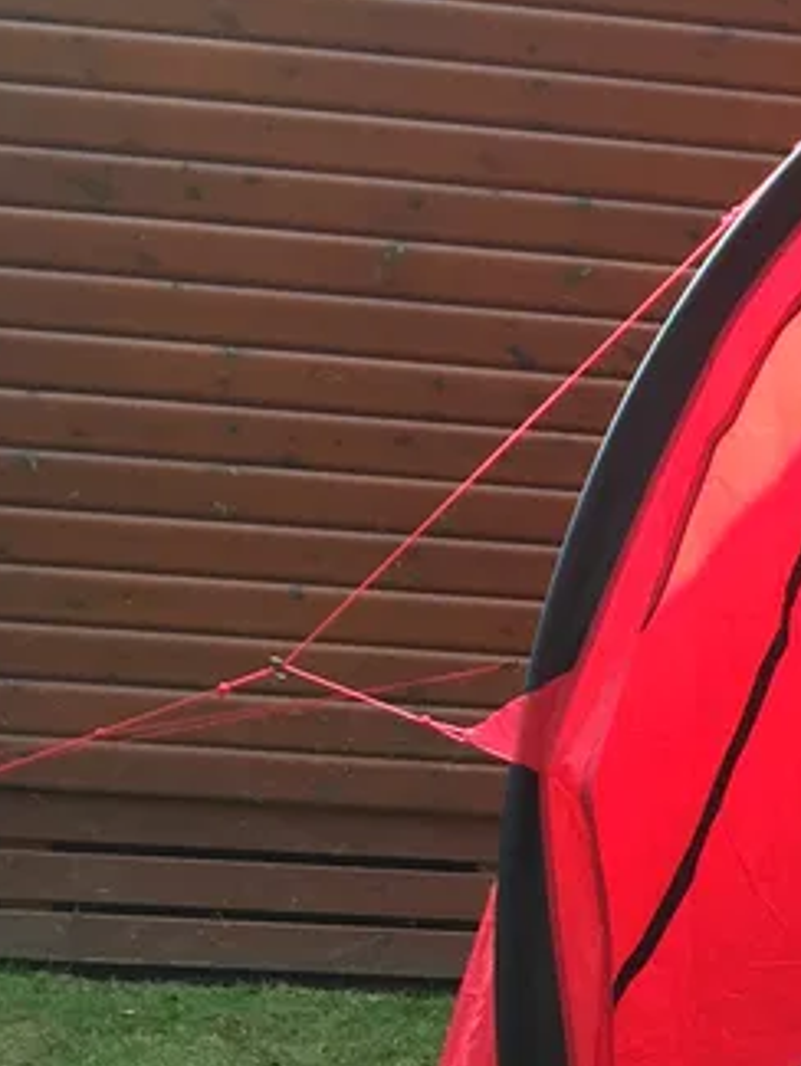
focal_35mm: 107
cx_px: 1576
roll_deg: -6.0
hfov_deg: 12.3
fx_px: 3299
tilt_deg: -18.1
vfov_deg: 17.7
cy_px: 1191
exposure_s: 1/100
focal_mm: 4.15
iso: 32
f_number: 2.2
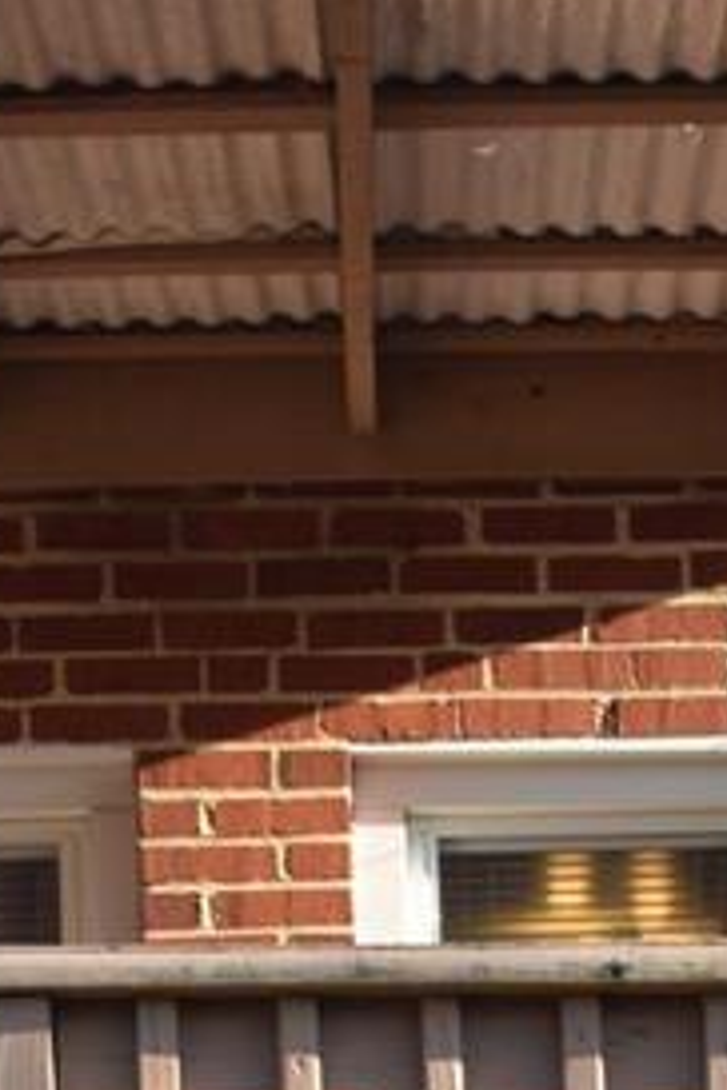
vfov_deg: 8.1
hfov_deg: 5.8
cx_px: 835
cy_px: 2543
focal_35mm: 236
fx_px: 7148
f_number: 8
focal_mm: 28
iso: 250
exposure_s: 1/250
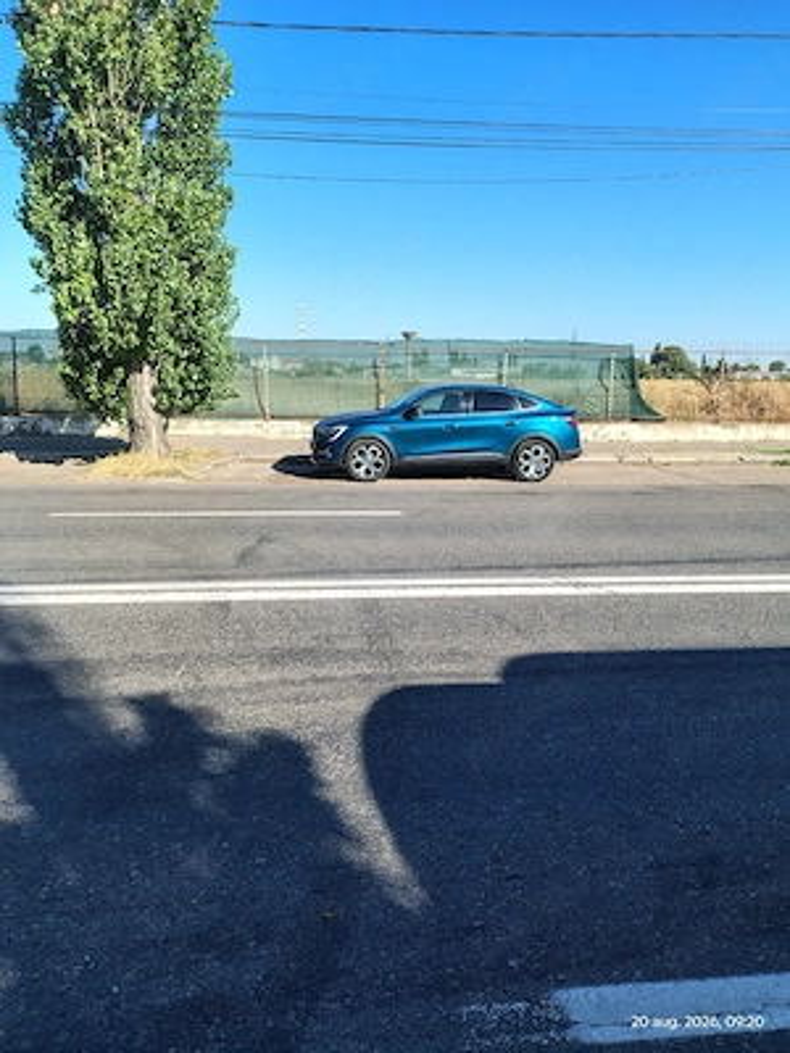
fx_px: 761
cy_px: 526
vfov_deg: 69.4
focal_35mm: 25
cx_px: 395
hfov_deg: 54.9
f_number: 1.7
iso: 145
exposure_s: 1/1000
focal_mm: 4.71
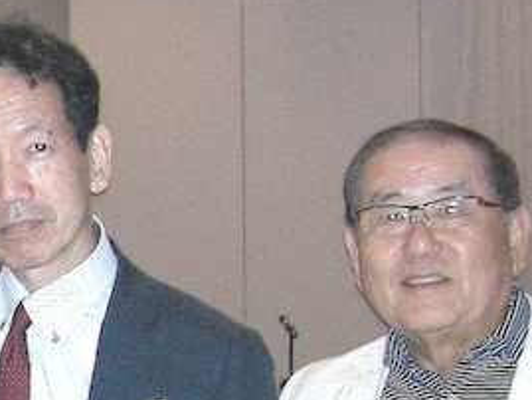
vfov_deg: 9.1
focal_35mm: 160
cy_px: 594
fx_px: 2460
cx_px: -293
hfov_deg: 11.7
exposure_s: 1/60
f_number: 3.4
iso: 200
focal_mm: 6.3
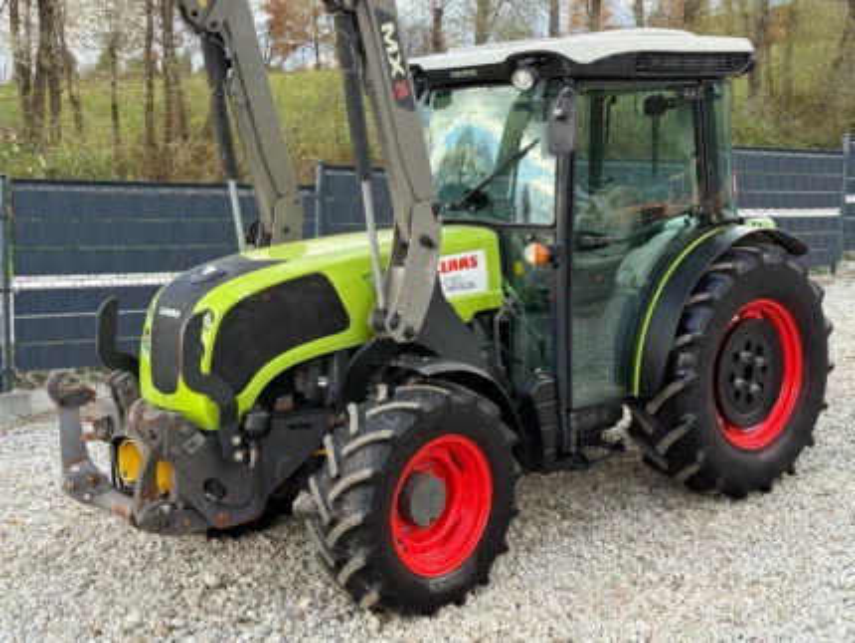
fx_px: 1186
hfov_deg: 39.6
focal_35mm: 48
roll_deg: -1.3
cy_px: 322
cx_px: 428
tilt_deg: -6.0
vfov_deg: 30.3
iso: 100
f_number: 1.78
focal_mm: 6.76
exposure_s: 1/354
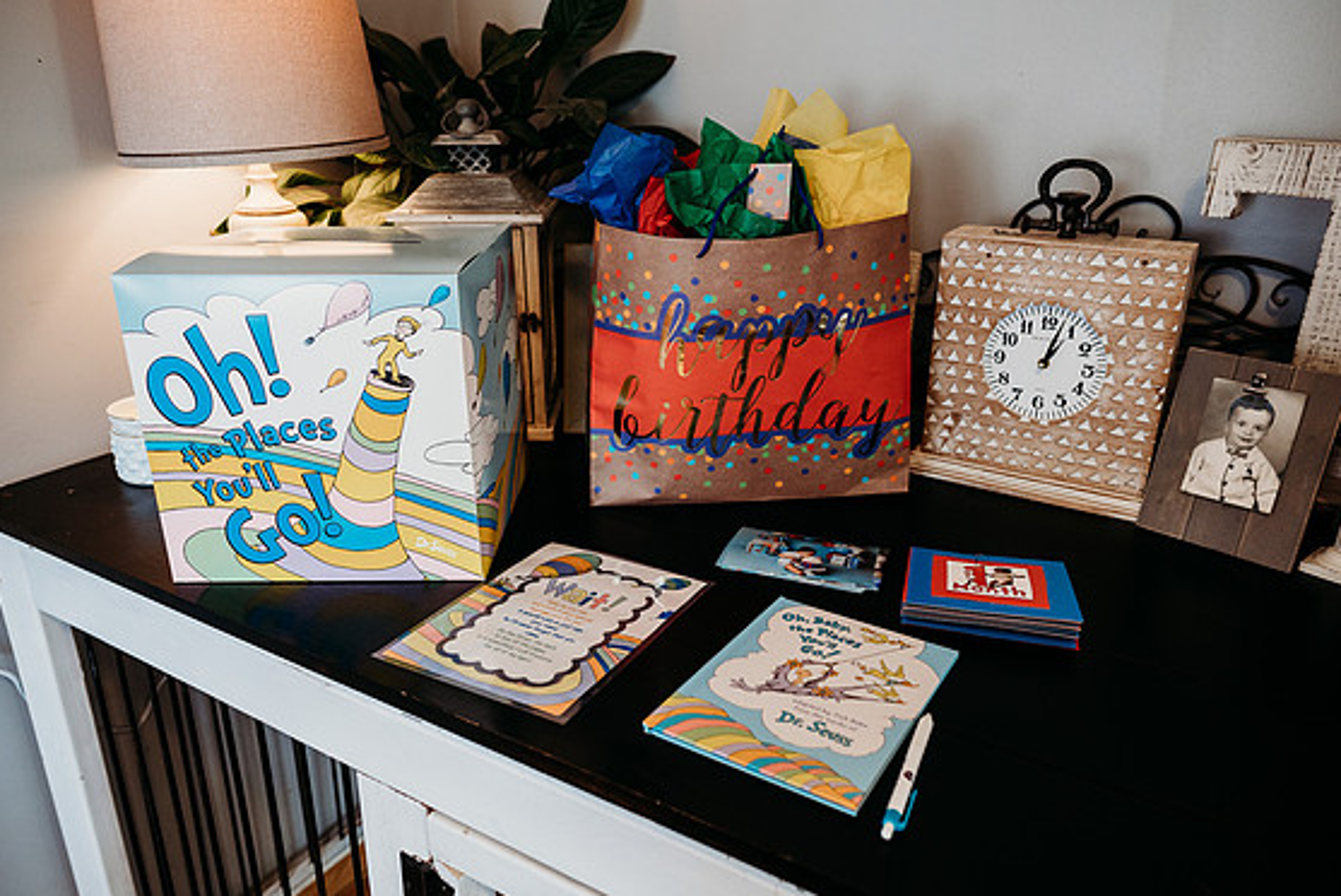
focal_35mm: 25
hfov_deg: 71.5
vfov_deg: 51.3
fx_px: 932
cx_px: 677
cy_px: 459
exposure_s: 1/160
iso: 1000
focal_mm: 24
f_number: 3.5
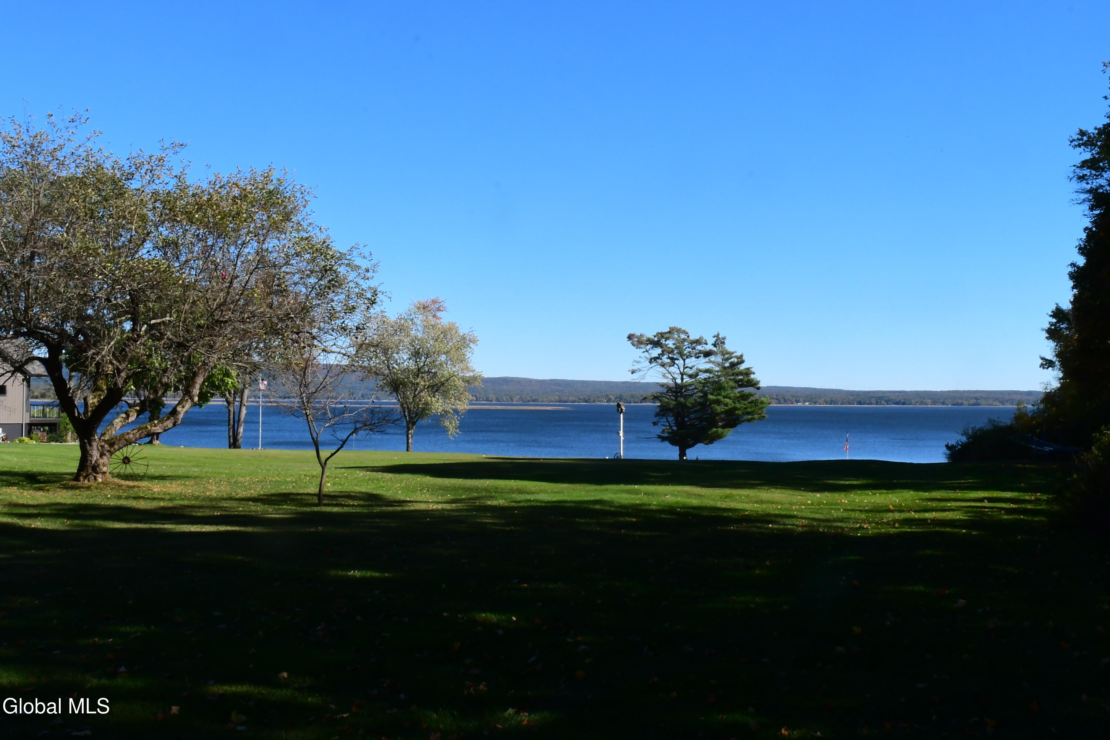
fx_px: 1110
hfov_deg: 53.1
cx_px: 555
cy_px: 370
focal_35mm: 36
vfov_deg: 36.9
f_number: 22
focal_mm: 18
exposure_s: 1/200
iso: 800
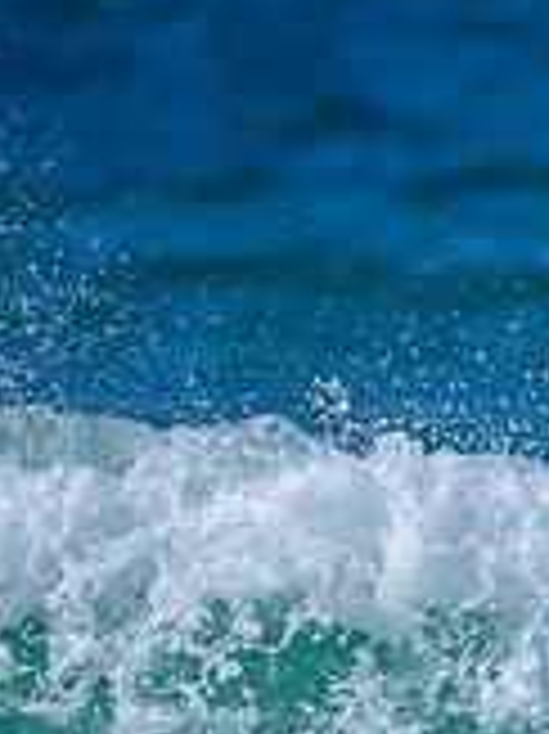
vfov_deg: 0.6
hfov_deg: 0.4
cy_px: 671
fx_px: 75422
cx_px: 1580
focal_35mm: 3562
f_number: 6.3
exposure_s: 1/2000
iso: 320
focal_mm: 800
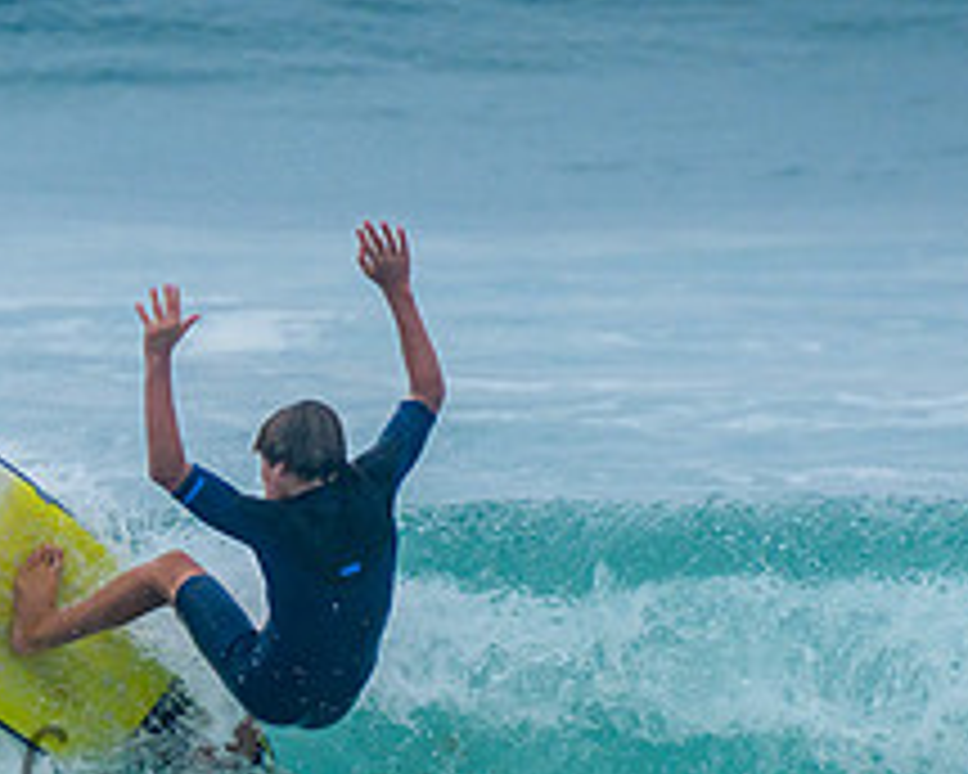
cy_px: 726
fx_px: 39851
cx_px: 10
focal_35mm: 1391
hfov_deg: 1.4
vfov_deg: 1.1
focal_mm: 400
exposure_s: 1/2000
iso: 500
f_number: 8
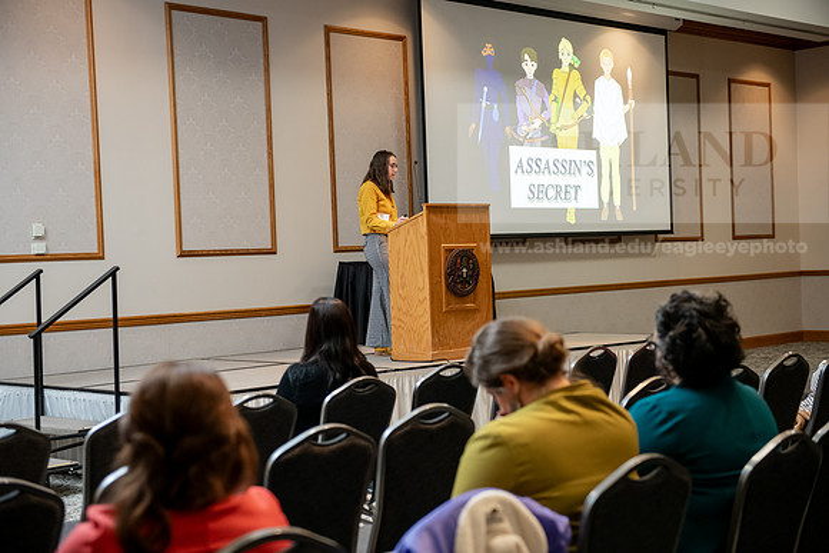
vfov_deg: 24.2
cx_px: 414
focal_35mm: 56
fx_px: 1290
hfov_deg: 35.6
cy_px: 276
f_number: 3.2
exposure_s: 1/200
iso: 1600
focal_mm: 56
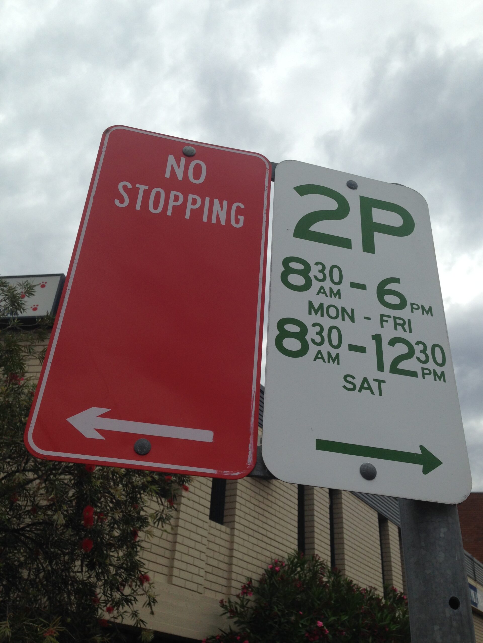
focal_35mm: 33
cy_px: 322
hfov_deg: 42.9
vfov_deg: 55.4
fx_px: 614
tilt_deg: +30.7
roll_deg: -3.1
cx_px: 242
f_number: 2.4
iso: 50
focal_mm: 4.12
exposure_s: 1/968
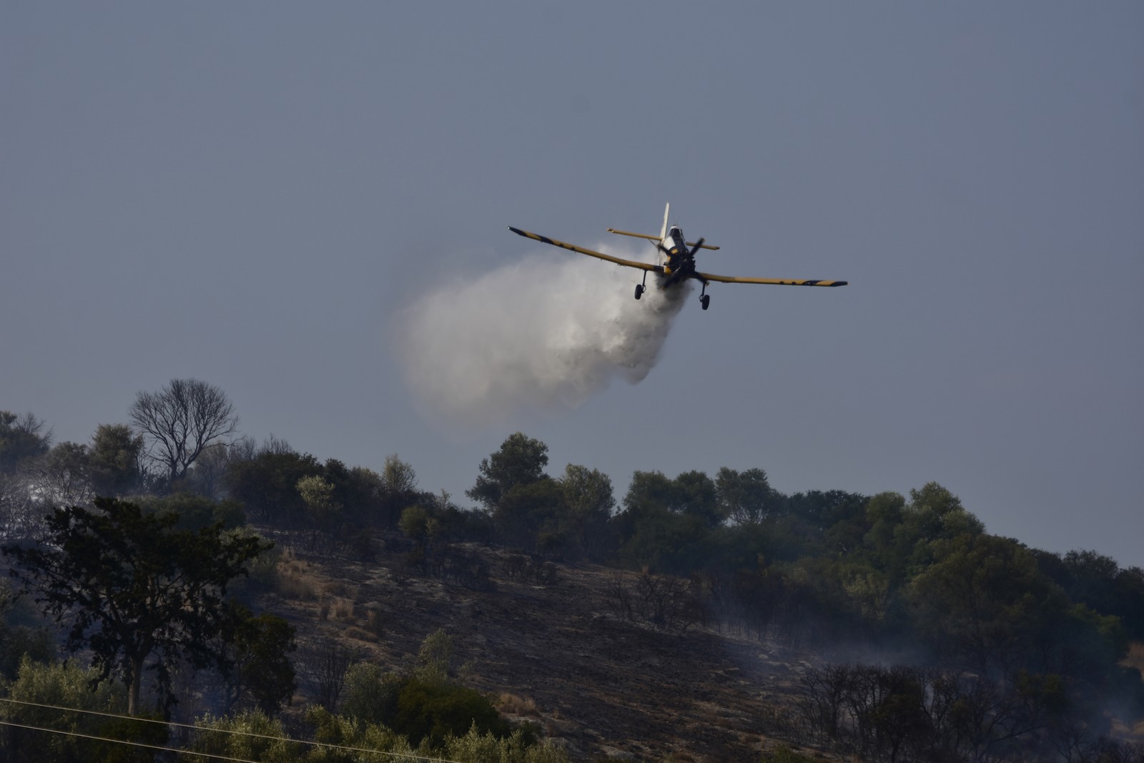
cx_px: 572
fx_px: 8103
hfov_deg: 8.1
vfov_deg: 5.4
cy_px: 382
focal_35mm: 255
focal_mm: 170
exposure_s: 1/1250
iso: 100
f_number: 5.6
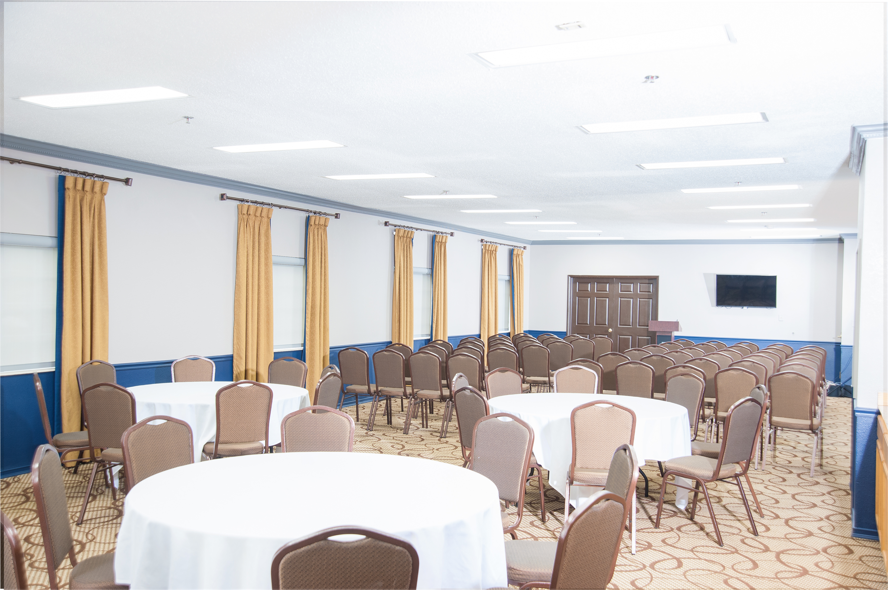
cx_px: 444
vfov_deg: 37.8
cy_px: 295
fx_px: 862
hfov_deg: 54.5
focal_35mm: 35
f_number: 4.5
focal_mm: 35
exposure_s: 1/8
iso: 200
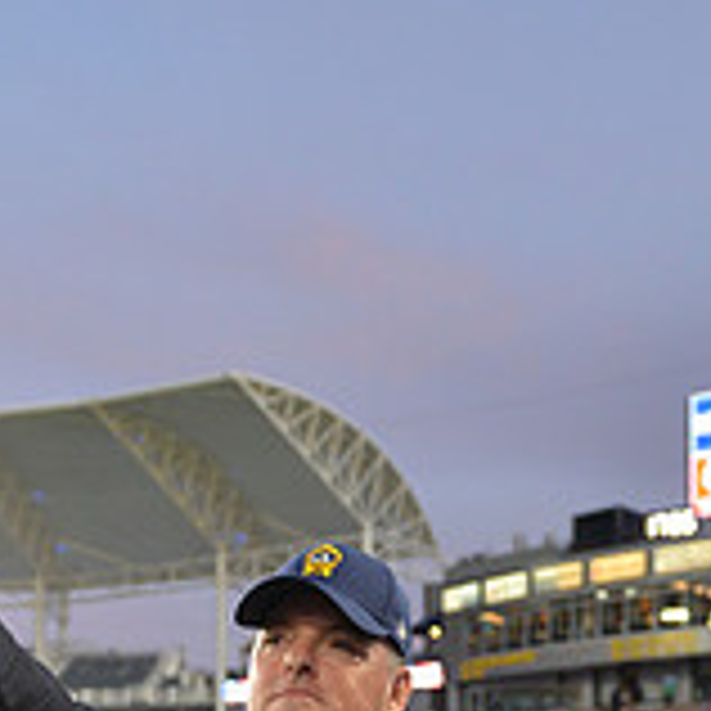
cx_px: 333
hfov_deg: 23.1
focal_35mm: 75
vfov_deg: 21.6
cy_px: 821
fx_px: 1743
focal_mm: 24
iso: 1400
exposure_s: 1/640
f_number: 2.8
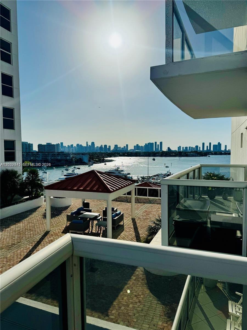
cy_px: 165
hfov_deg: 56.8
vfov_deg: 71.6
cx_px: 124
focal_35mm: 24
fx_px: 228
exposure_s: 1/20000
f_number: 1.78
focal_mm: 6.86
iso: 80
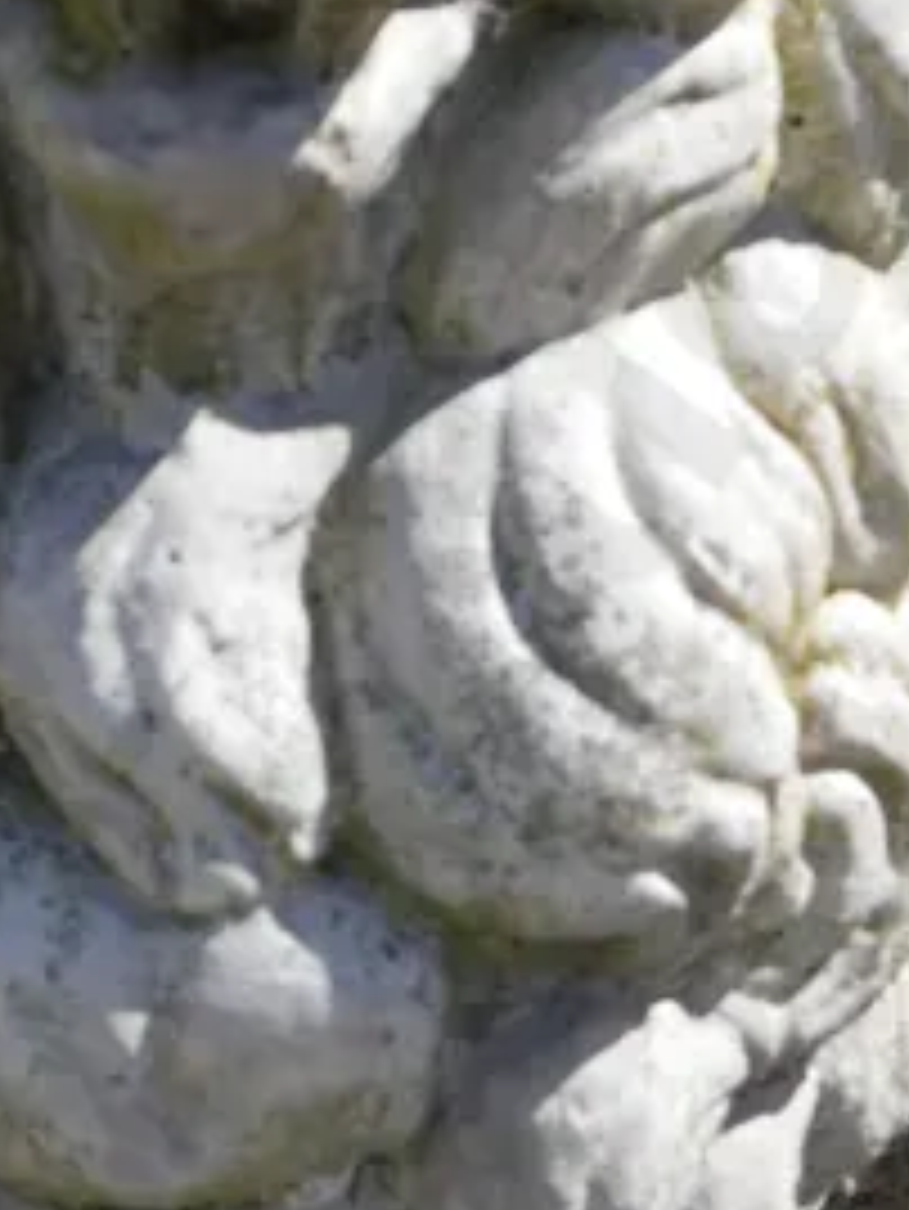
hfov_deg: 12.1
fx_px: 4268
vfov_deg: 16.1
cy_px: 805
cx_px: 353
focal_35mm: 122
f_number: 6.3
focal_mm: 16
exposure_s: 1/500
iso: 200
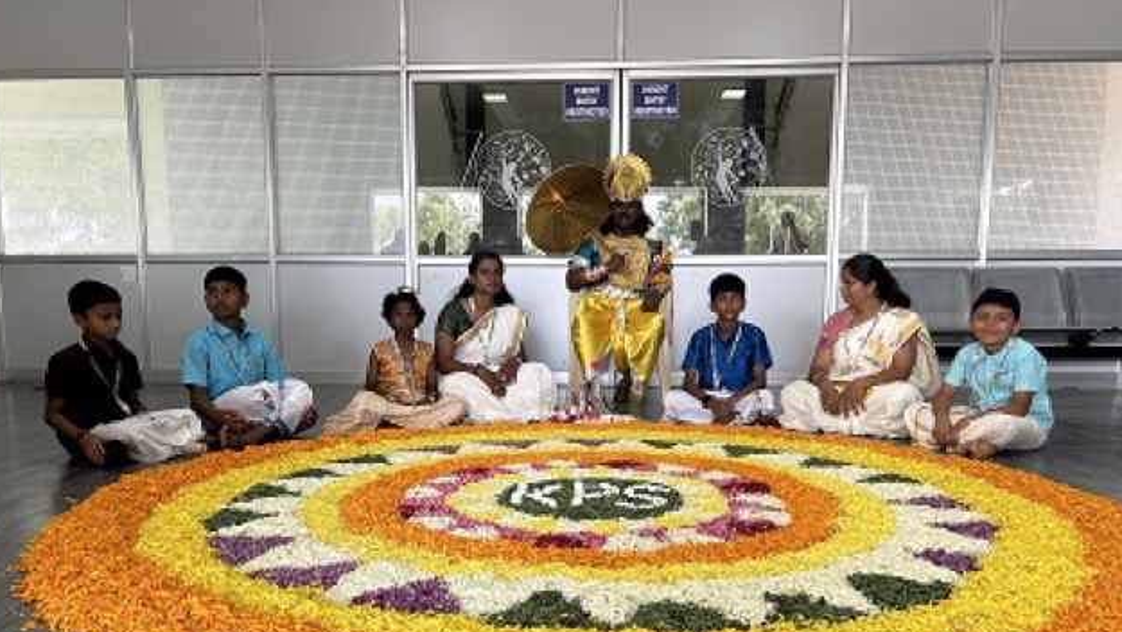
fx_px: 863
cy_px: 427
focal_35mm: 29
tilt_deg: -8.1
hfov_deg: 66.0
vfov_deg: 39.7
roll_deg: +1.3
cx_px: 551
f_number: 1.5
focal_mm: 5.7
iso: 100
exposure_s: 1/100
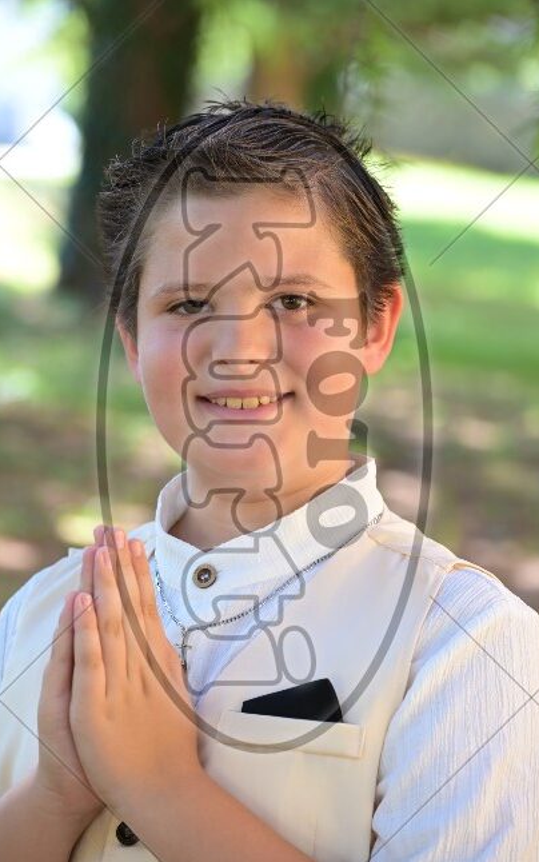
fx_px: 2890
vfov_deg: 17.0
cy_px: 431
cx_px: 263
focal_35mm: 123
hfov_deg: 10.7
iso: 640
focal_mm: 120
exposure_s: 1/160
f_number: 5.6
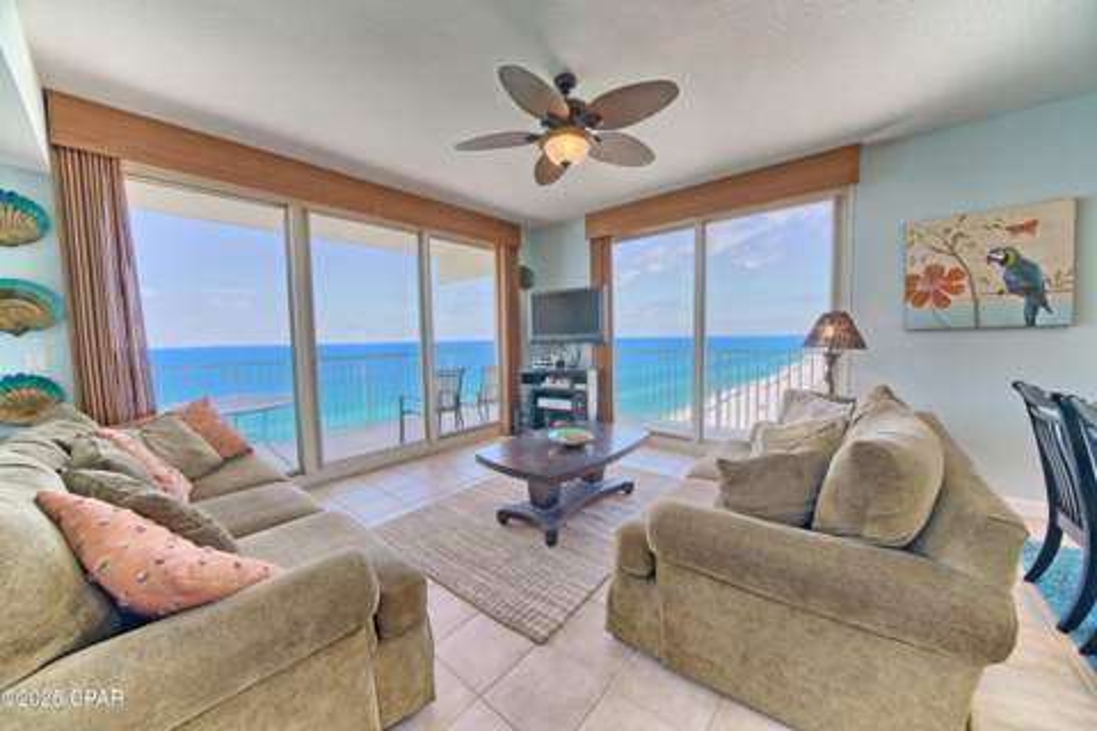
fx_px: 366
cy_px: 366
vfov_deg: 90.0
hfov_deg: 112.6
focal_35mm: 12
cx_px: 548
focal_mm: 12
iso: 500
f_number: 8
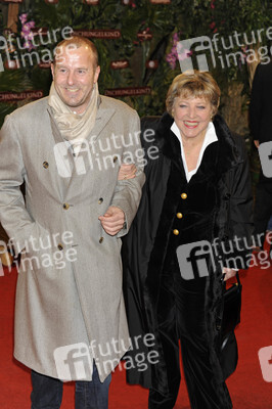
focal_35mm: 70
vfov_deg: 28.9
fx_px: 795
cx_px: 136
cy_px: 204
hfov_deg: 19.4
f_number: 6.3
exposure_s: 1/200
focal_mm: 70
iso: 640
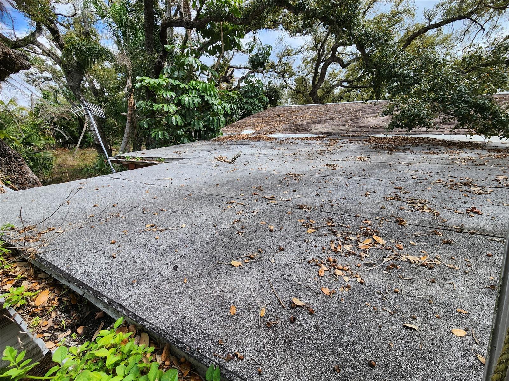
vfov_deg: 89.9
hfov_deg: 106.2
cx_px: 254
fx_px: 191
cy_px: 190
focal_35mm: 13
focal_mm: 2.2
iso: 50
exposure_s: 1/715
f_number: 2.2
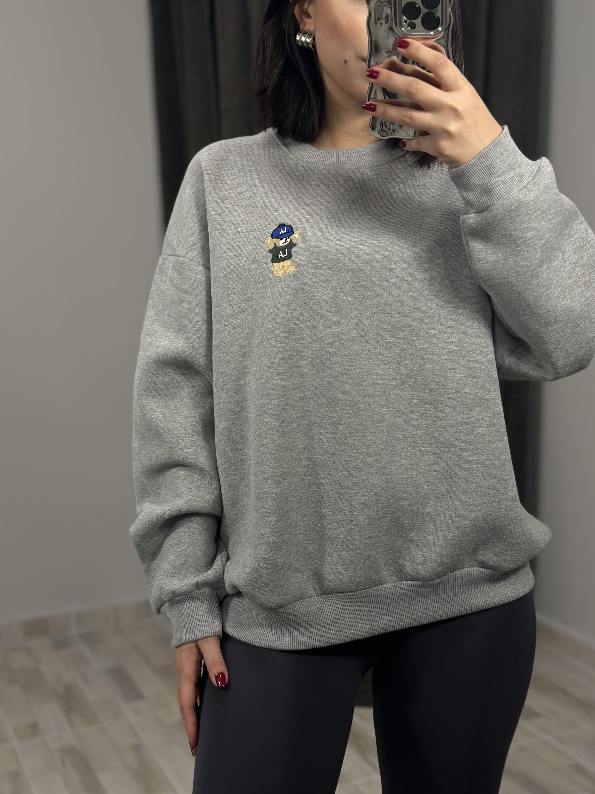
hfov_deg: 30.3
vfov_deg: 39.7
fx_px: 1100
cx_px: 298
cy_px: 397
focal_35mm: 48
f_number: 1.78
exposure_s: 1/100
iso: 100
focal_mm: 6.86
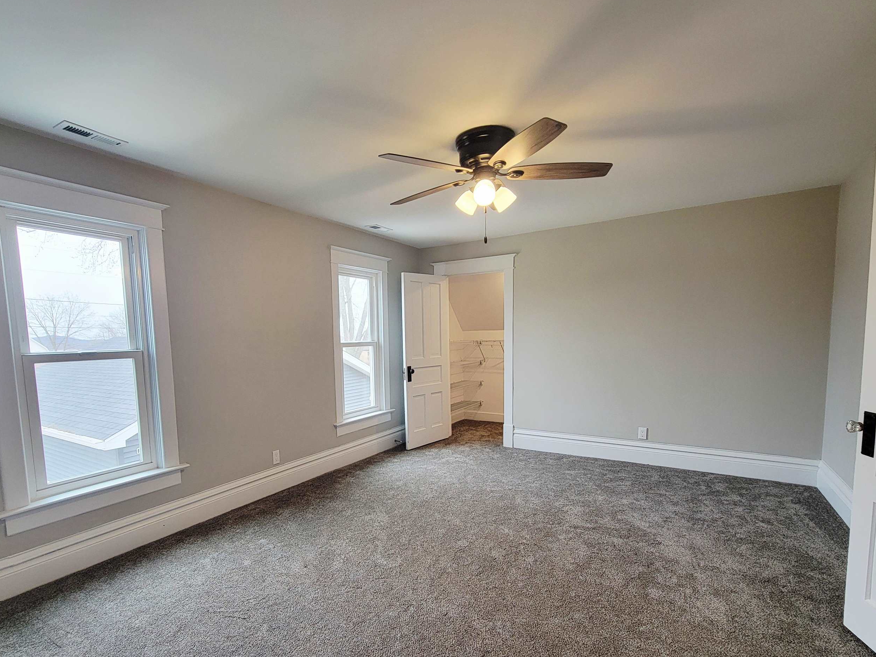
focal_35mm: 16
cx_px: 390
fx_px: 405
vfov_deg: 77.5
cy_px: 382
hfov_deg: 94.1
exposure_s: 1/60.2
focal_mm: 2.2
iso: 100
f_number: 2.2
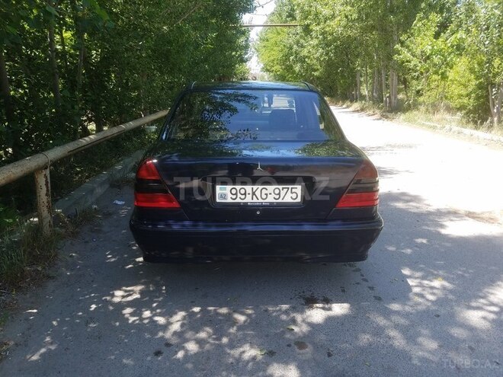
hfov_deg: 67.3
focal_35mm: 26
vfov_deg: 53.1
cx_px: 252
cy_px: 188
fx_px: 378
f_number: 1.7
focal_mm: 4.2
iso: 50
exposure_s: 1/506
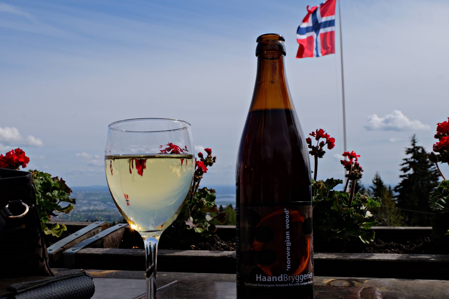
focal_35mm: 40
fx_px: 499
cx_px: 224
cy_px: 150
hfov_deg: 48.5
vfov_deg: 33.4
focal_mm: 26.9
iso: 400
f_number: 14
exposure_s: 1/400
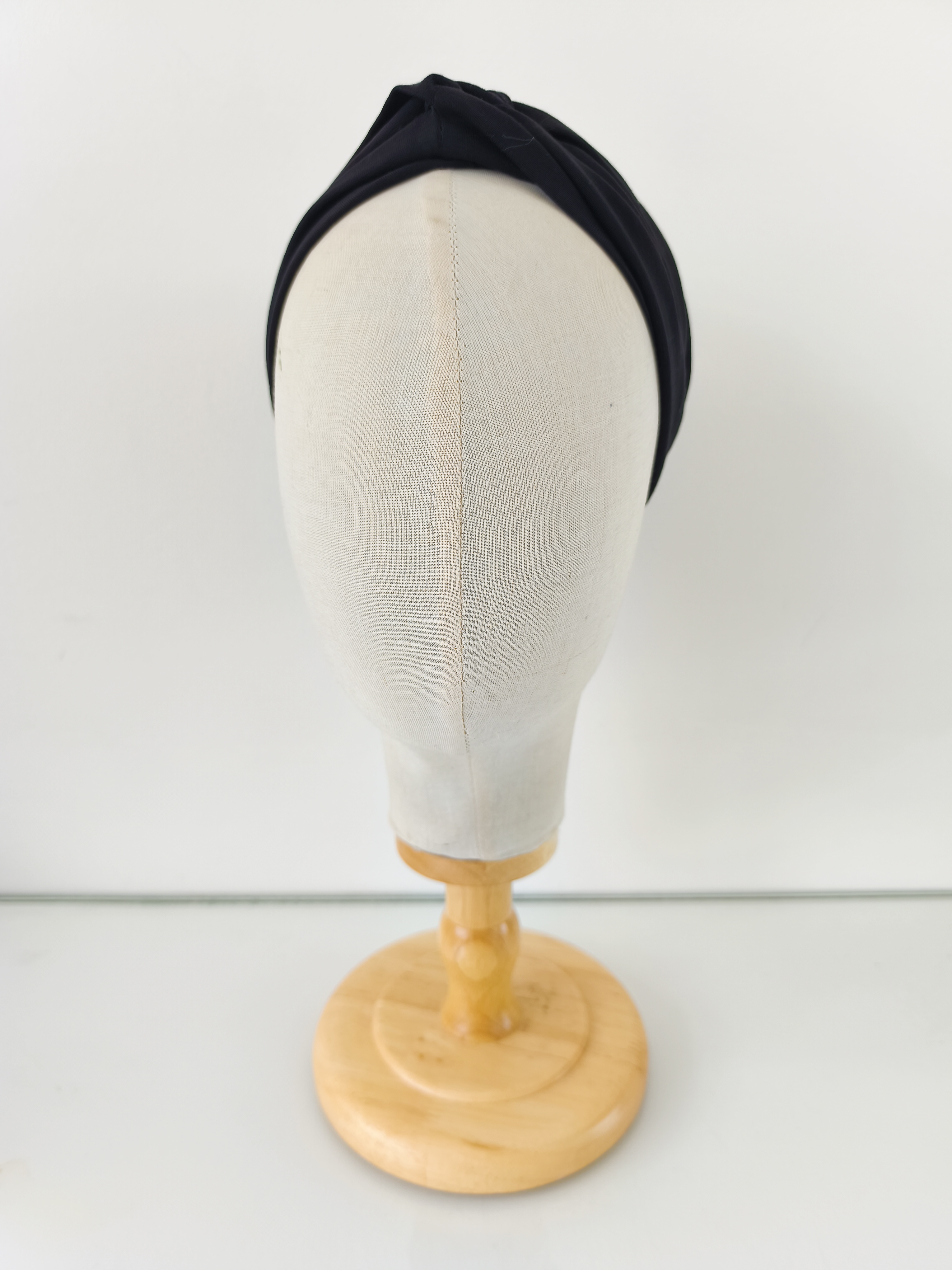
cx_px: 476
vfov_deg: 73.9
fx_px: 843
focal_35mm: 23
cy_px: 635
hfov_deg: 58.9
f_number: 1.65
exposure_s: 1/40
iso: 50
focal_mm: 6.14
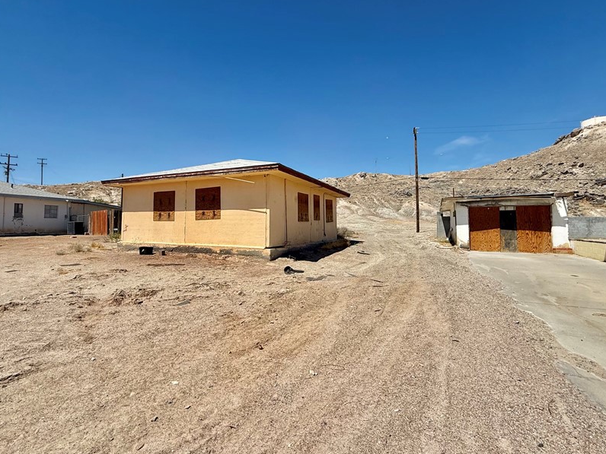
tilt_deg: +4.4
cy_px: 211
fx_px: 315
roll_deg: -0.9
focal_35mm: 18
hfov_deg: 87.5
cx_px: 275
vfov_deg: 71.5
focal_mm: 2.22
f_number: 2.2
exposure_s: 1/4149
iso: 50
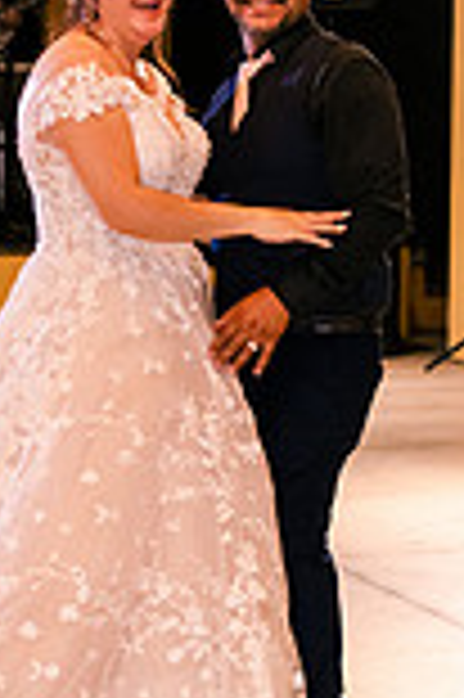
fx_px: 2809
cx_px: 279
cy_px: 414
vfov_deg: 14.2
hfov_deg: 9.4
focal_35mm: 145
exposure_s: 1/250
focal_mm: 50
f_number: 2.8
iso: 3200
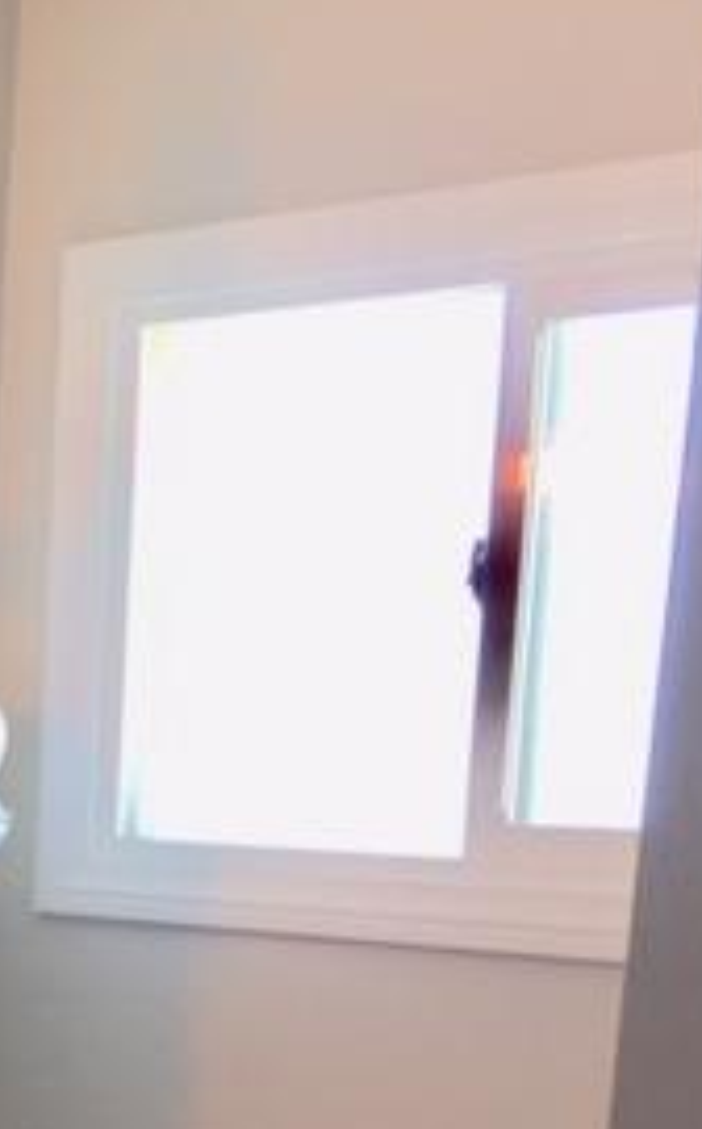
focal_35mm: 73
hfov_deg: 16.7
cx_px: -247
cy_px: 1154
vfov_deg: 26.6
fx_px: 2242
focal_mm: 4.15
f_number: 2.2
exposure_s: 1/40
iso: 32
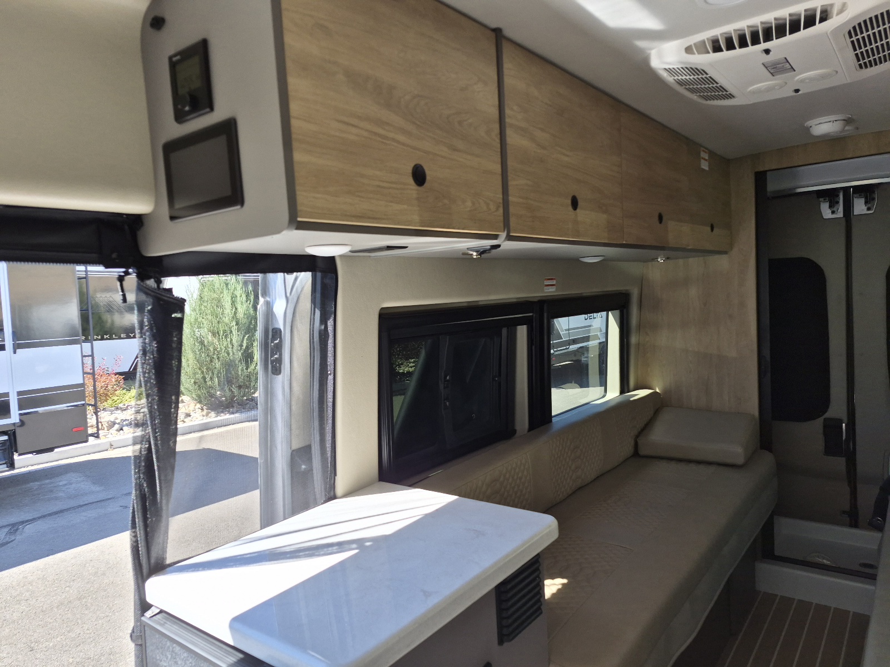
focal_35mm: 23
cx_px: 445
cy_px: 334
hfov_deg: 73.9
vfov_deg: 58.9
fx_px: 591
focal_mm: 5.4
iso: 80
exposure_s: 1/909
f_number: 1.8
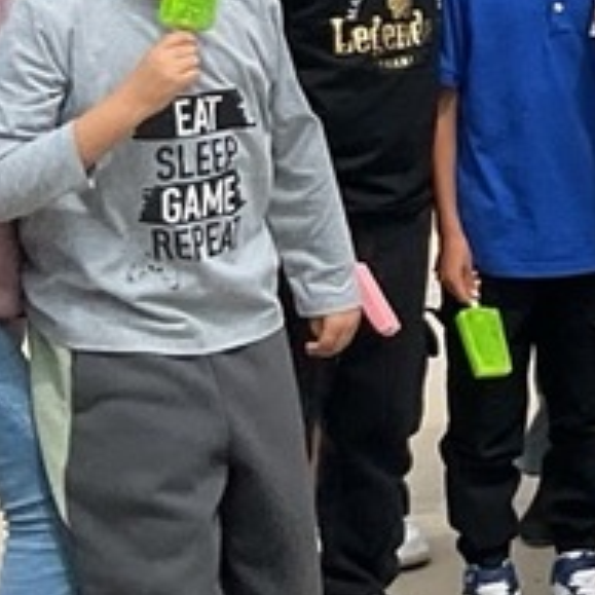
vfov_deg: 12.7
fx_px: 2645
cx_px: 1319
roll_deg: -1.4
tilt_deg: -9.3
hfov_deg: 11.2
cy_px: 22
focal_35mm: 136
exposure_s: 1/1577
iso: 16
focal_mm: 3
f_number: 1.8
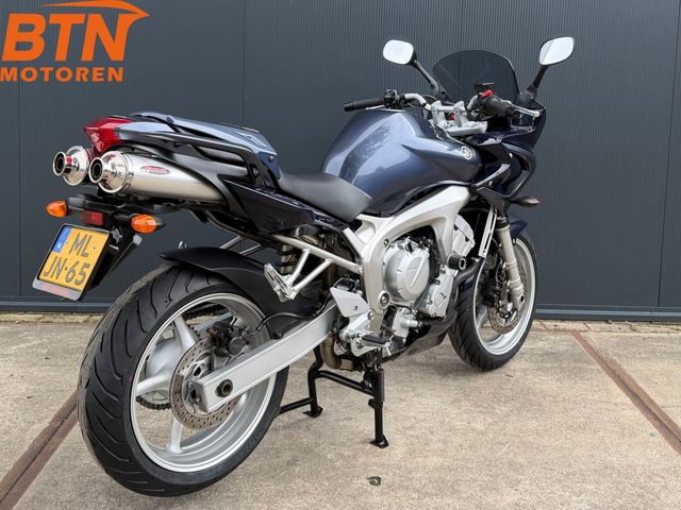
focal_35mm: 24
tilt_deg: -4.9
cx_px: 340
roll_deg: -1.6
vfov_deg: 56.8
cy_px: 255
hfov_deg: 71.6
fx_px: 472
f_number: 1.78
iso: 100
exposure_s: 1/796
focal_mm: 6.76
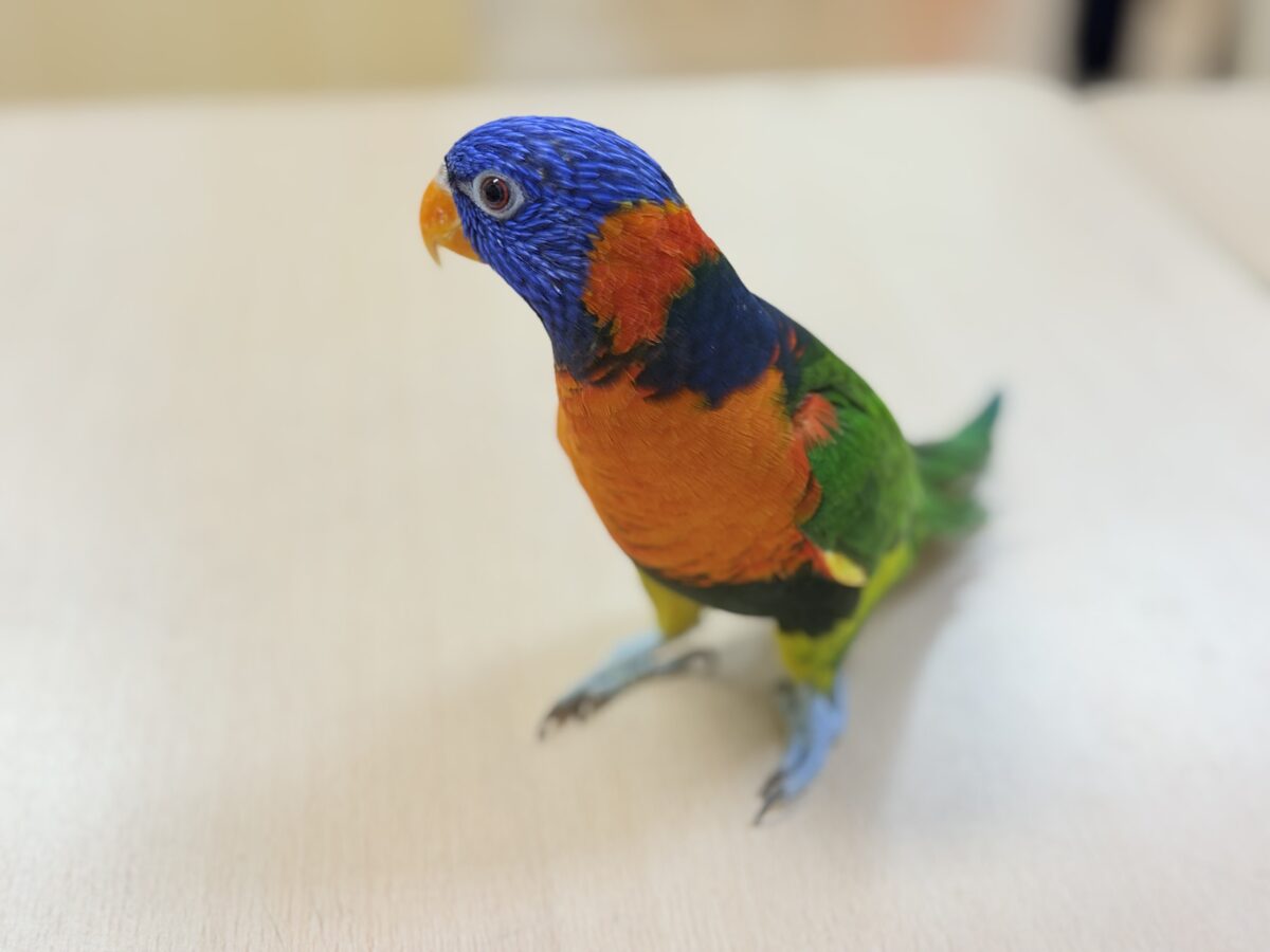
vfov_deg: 28.0
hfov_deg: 36.8
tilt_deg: -27.3
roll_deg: -0.4
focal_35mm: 52
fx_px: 1908
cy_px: 476
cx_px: 635
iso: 32
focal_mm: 5.96
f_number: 1.6
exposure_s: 1/100
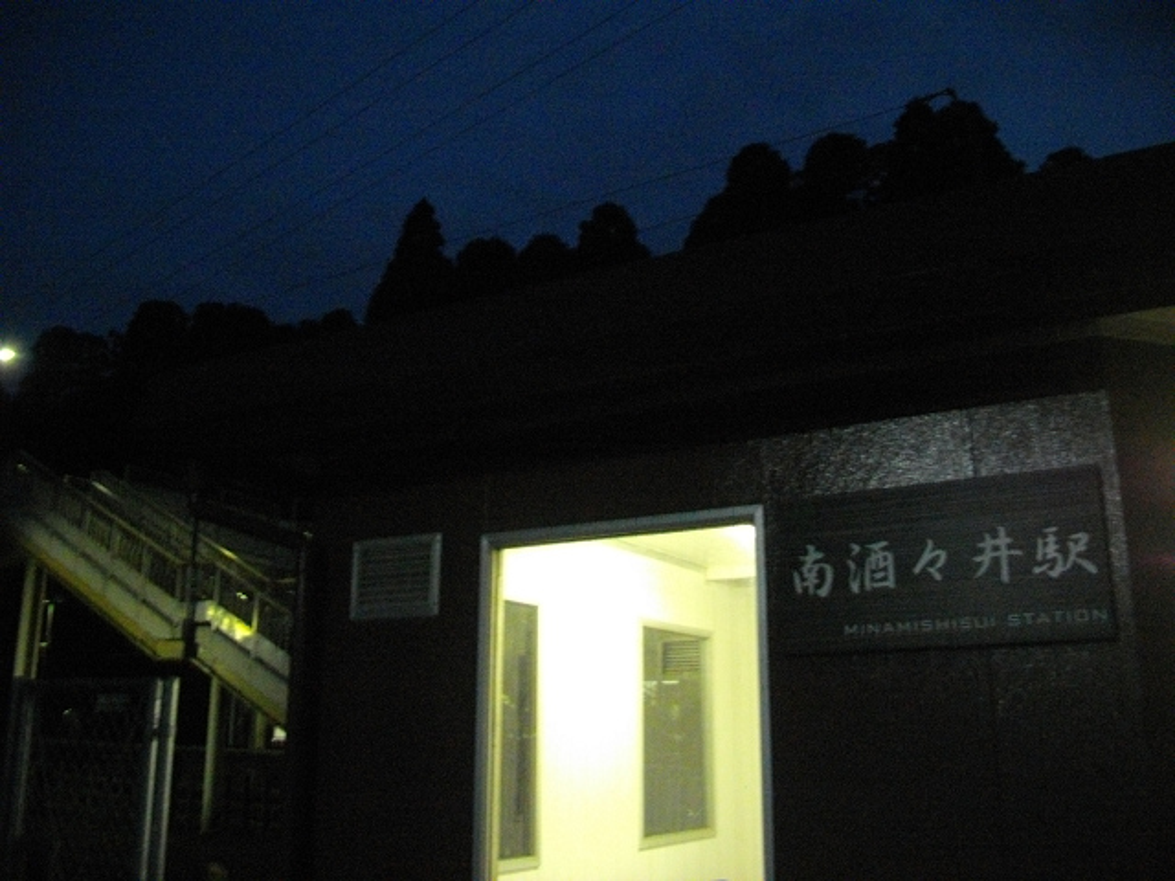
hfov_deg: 58.4
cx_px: 588
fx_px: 1052
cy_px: 440
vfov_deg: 45.4
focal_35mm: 31
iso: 800
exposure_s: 1/25
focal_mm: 5.7
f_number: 2.9
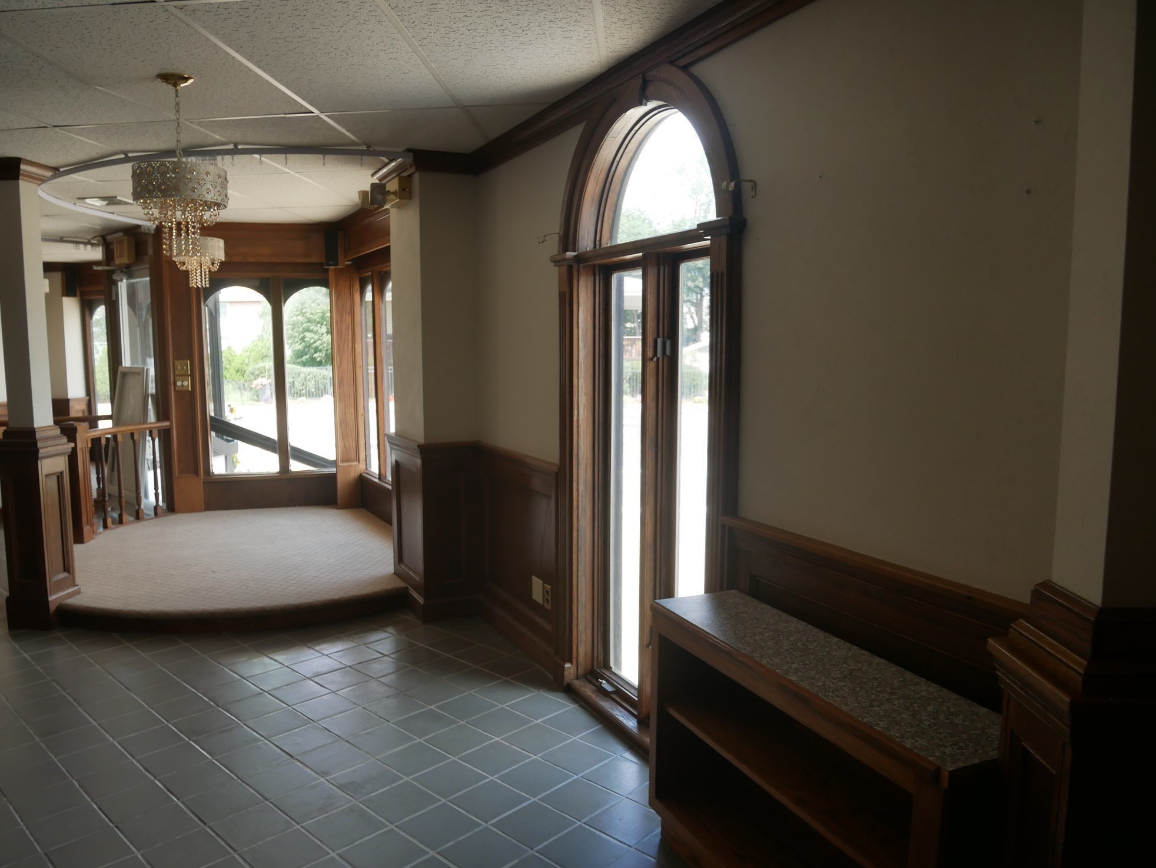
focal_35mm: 25
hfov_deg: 69.4
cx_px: 566
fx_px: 835
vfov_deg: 54.9
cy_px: 440
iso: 200
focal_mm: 12
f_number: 3.5
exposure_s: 1/125
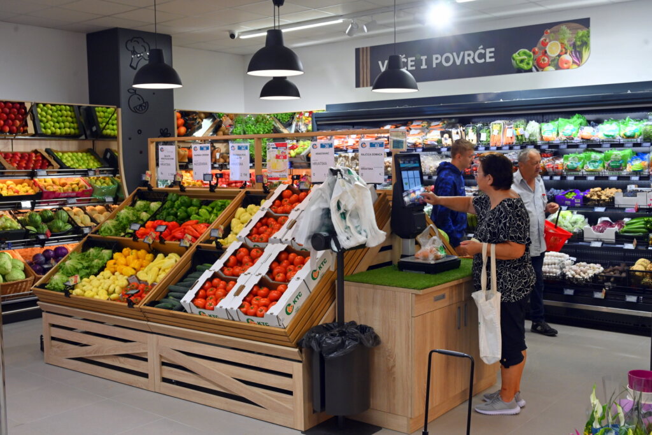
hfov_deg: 49.5
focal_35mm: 39
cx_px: 326
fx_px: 706
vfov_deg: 34.2
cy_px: 218
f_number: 8
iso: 800
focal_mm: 39
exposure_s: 1/100
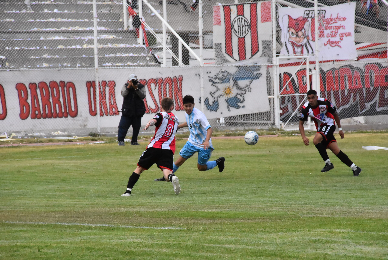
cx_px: 194
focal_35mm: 315
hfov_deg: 6.5
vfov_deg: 4.4
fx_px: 3397
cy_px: 130
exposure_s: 1/8000
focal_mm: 210
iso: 8000
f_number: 11
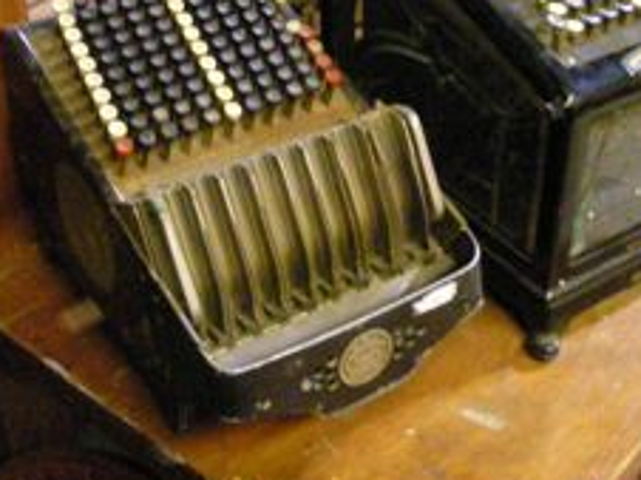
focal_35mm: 62
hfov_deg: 31.2
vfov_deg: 23.4
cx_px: 377
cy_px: 128
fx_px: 1147
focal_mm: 5.8
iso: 800
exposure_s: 1/3.8
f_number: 2.8
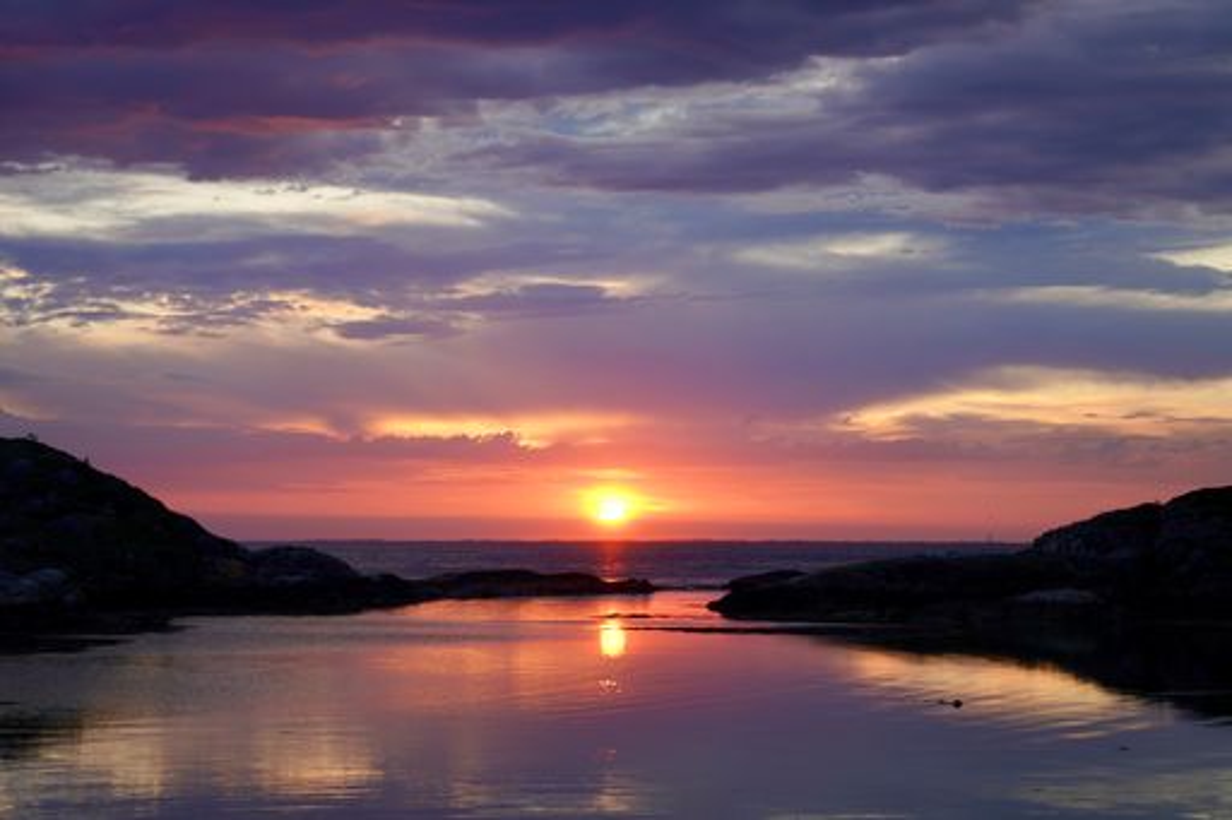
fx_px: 2395
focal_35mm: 70
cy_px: 410
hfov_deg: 28.9
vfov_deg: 19.4
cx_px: 616
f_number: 4.5
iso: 160
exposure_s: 1/160
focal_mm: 70
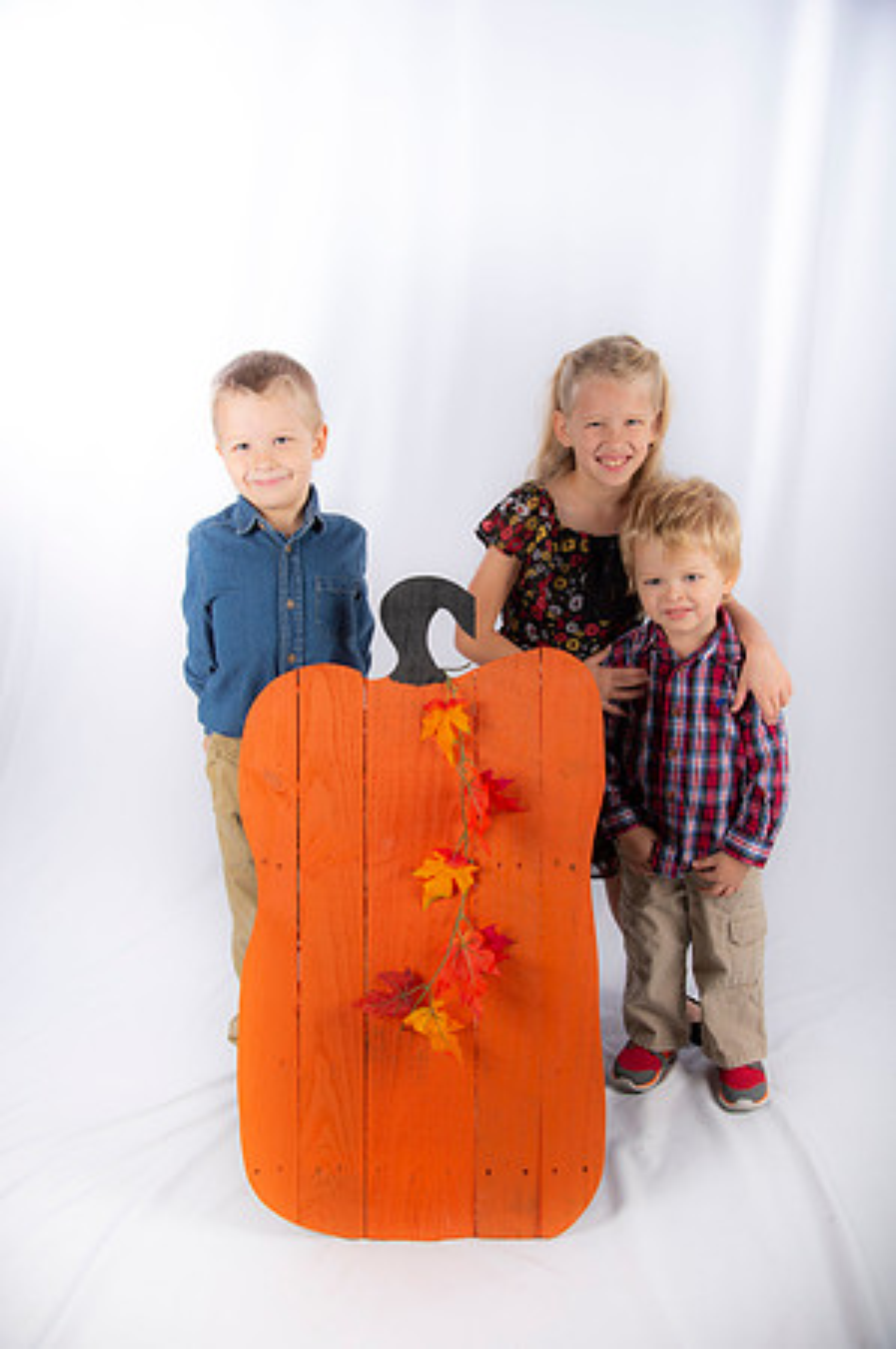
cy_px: 674
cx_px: 448
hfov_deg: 37.8
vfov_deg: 54.5
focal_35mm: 35
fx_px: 1310
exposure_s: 1/200
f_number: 5.6
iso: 100
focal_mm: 35
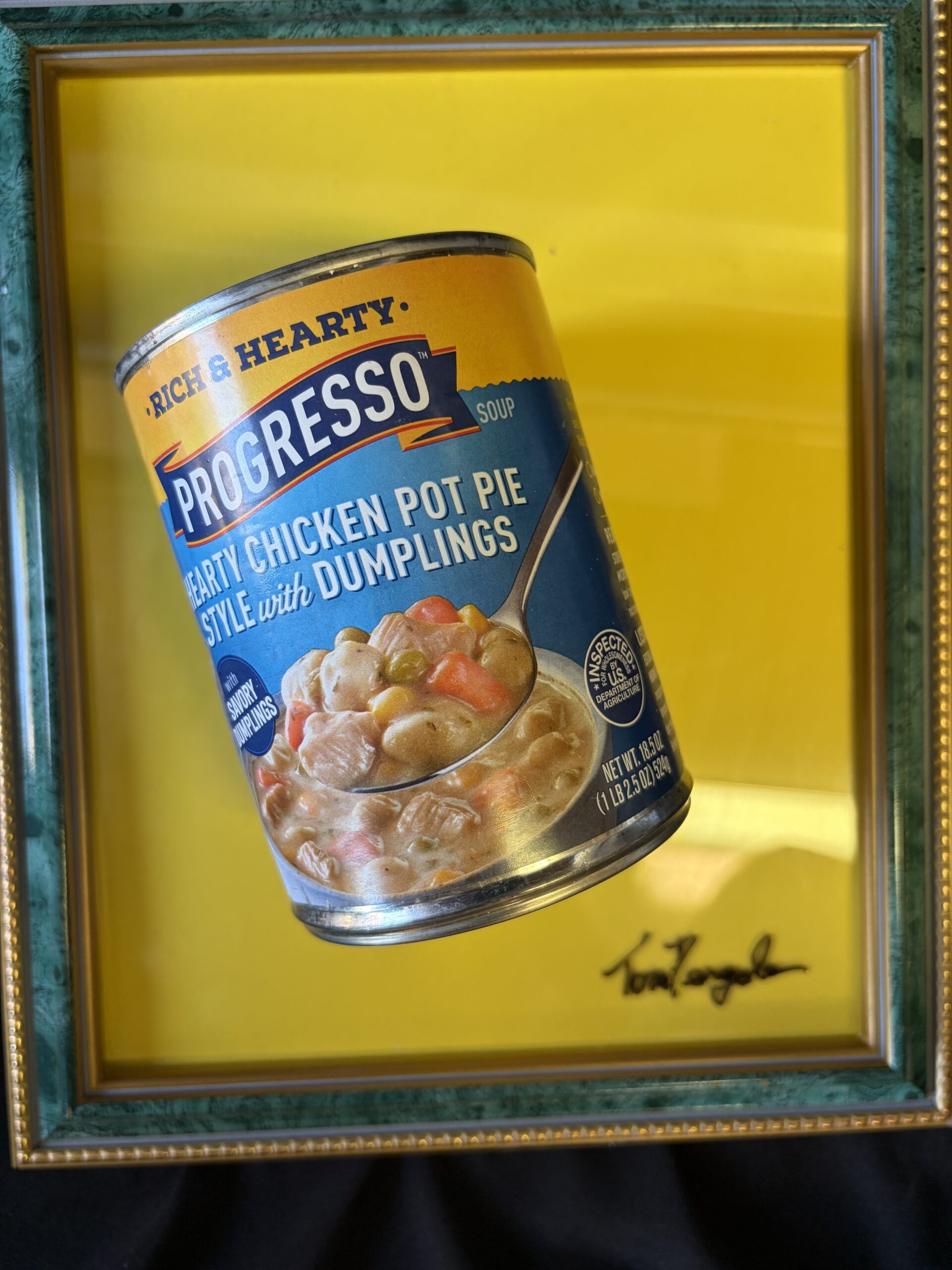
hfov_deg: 53.1
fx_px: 953
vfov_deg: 67.3
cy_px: 635
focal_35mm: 26
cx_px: 476
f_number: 1.6
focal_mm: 5.96
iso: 100
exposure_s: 1/60
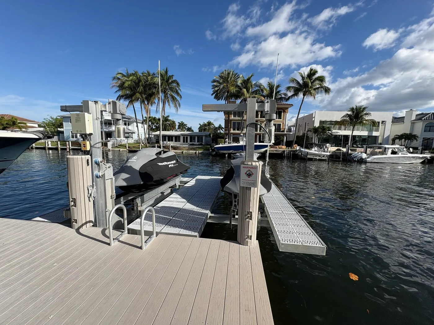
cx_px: 217
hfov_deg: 102.1
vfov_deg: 85.7
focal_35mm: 14
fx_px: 176
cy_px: 162
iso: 50
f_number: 2.2
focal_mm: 2.22
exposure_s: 1/1709
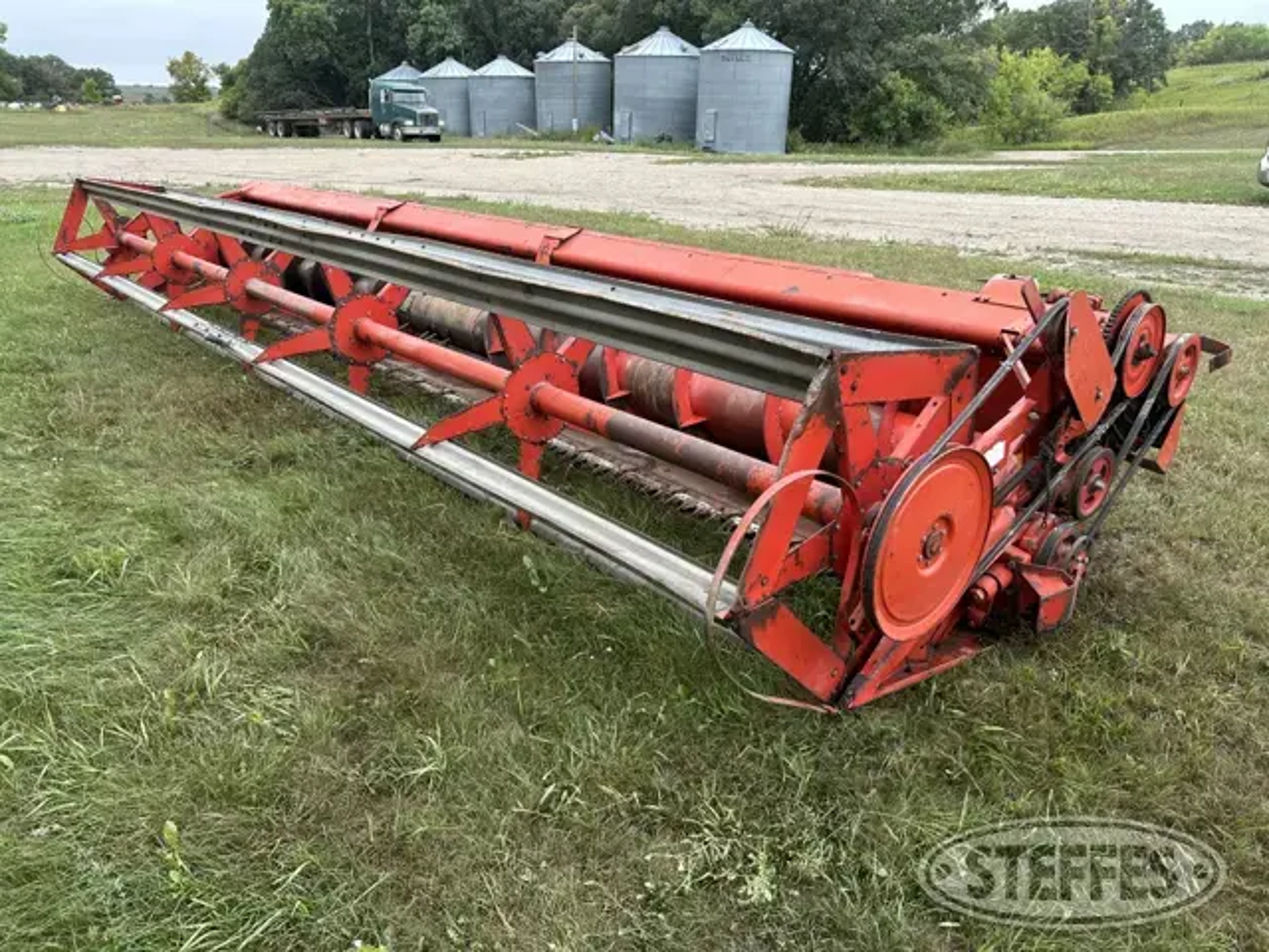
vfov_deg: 56.8
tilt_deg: -21.7
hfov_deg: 71.6
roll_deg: -0.3
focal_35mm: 24
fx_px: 880
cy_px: 476
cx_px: 634
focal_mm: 6.86
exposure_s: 1/663
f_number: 1.78
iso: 80
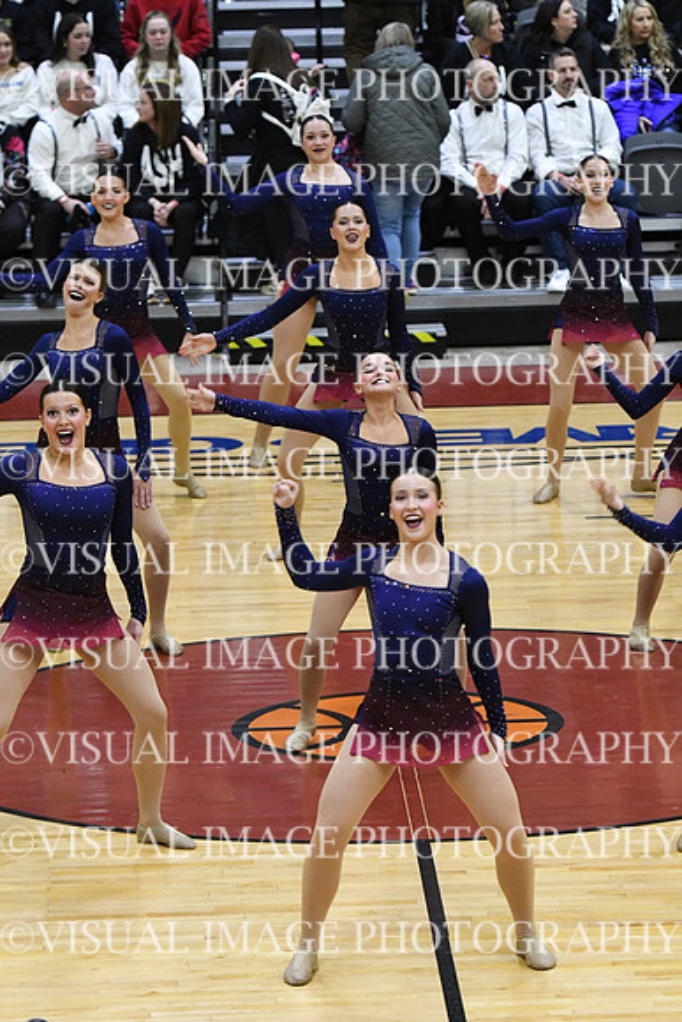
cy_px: 511
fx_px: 4941
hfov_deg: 7.9
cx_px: 341
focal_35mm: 174
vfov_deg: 11.8
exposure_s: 1/400
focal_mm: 116
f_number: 3.5
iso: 4000
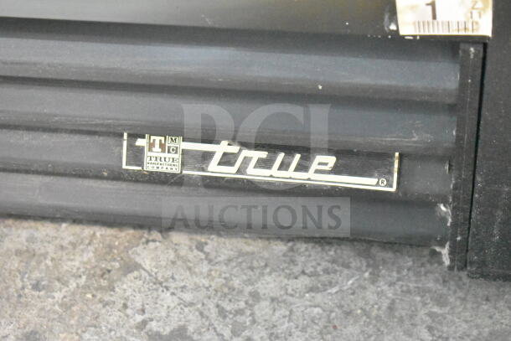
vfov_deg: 16.6
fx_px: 1171
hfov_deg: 24.6
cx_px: 256
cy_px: 170
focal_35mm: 82
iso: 25600
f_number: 5.6
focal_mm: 55
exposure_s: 1/50
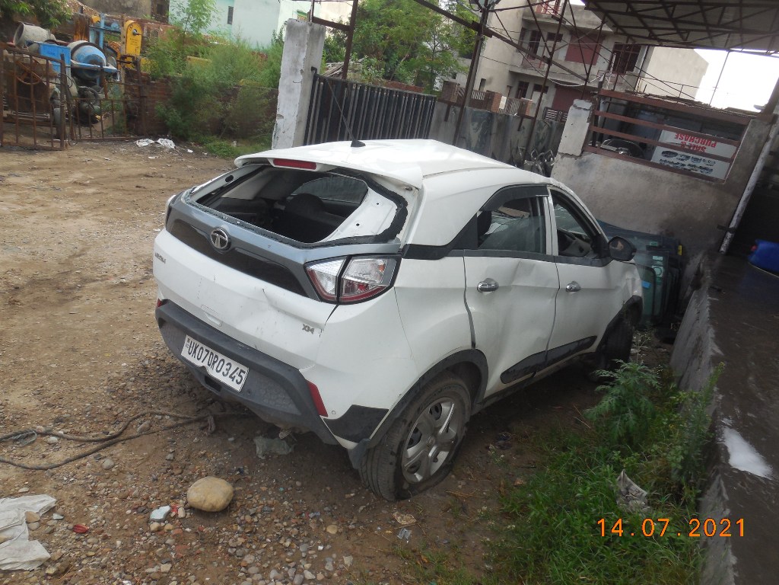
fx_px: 563
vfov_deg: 54.9
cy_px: 292
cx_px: 390
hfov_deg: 69.4
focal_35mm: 25
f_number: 3.1
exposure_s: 1/320
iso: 125
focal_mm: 4.5
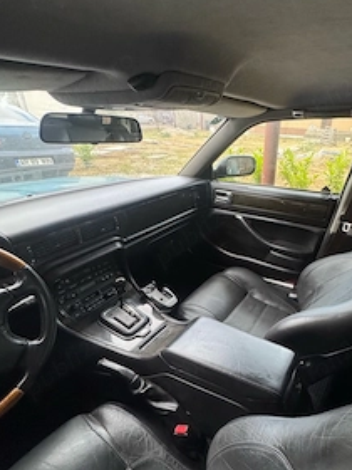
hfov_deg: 63.8
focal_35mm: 20
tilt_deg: -24.1
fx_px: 271
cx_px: 243
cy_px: 245
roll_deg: -4.4
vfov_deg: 81.7
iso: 320
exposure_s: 1/89
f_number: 2.2
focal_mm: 2.22
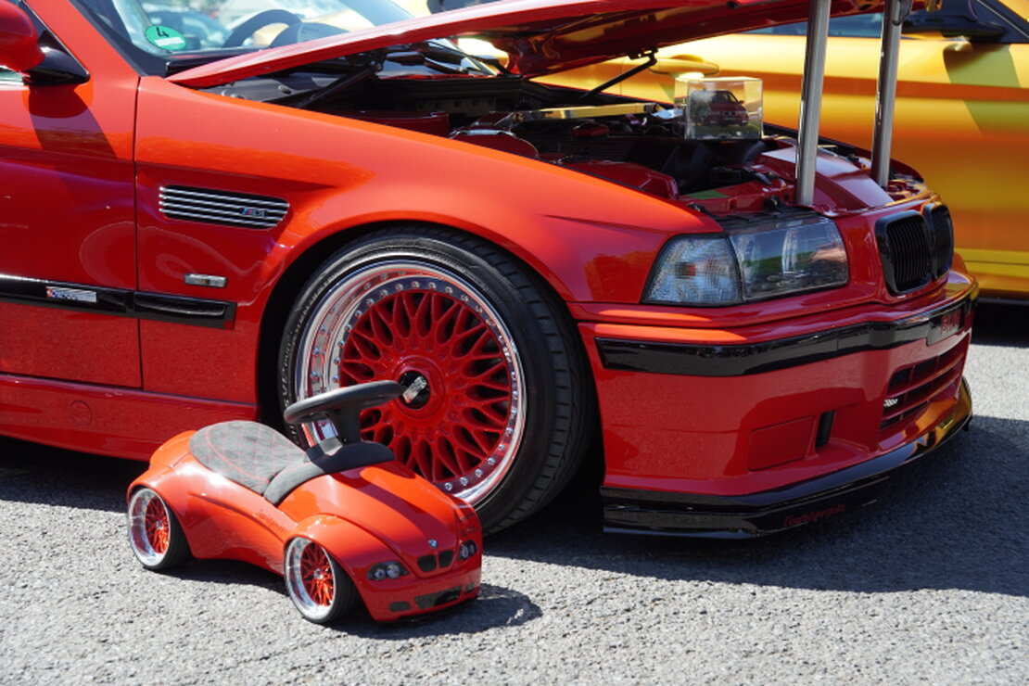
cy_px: 343
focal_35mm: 64
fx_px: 1843
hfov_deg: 31.2
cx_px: 514
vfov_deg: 21.1
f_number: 4
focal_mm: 43
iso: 200
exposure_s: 1/80
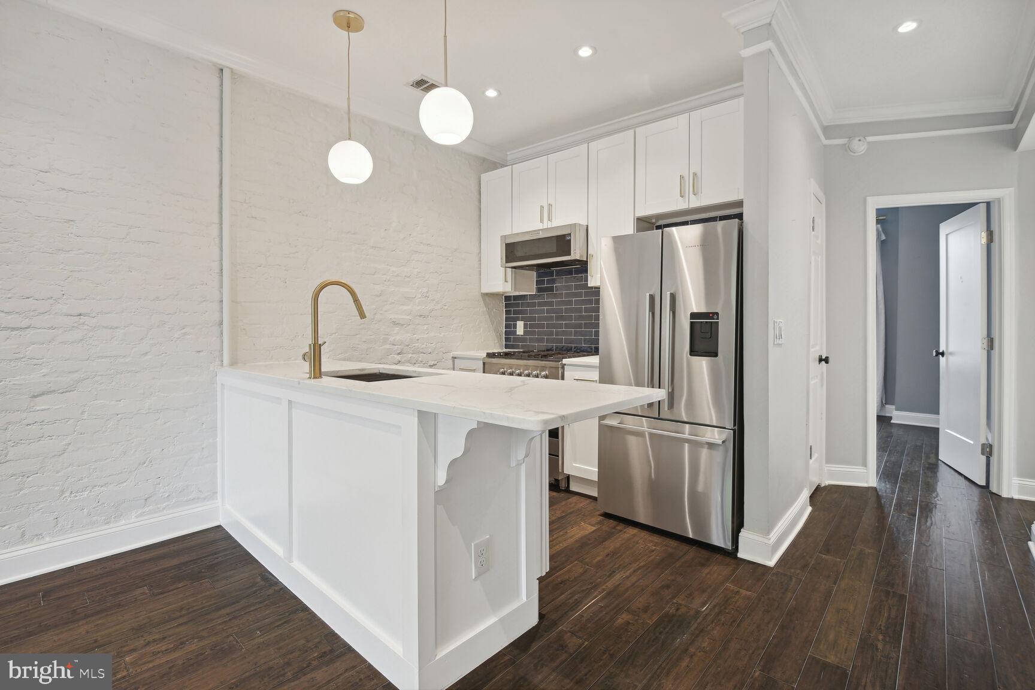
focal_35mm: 16
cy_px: 345
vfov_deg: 73.7
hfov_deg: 96.7
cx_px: 518
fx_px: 460
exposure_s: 1/4
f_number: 8
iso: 400
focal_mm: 16
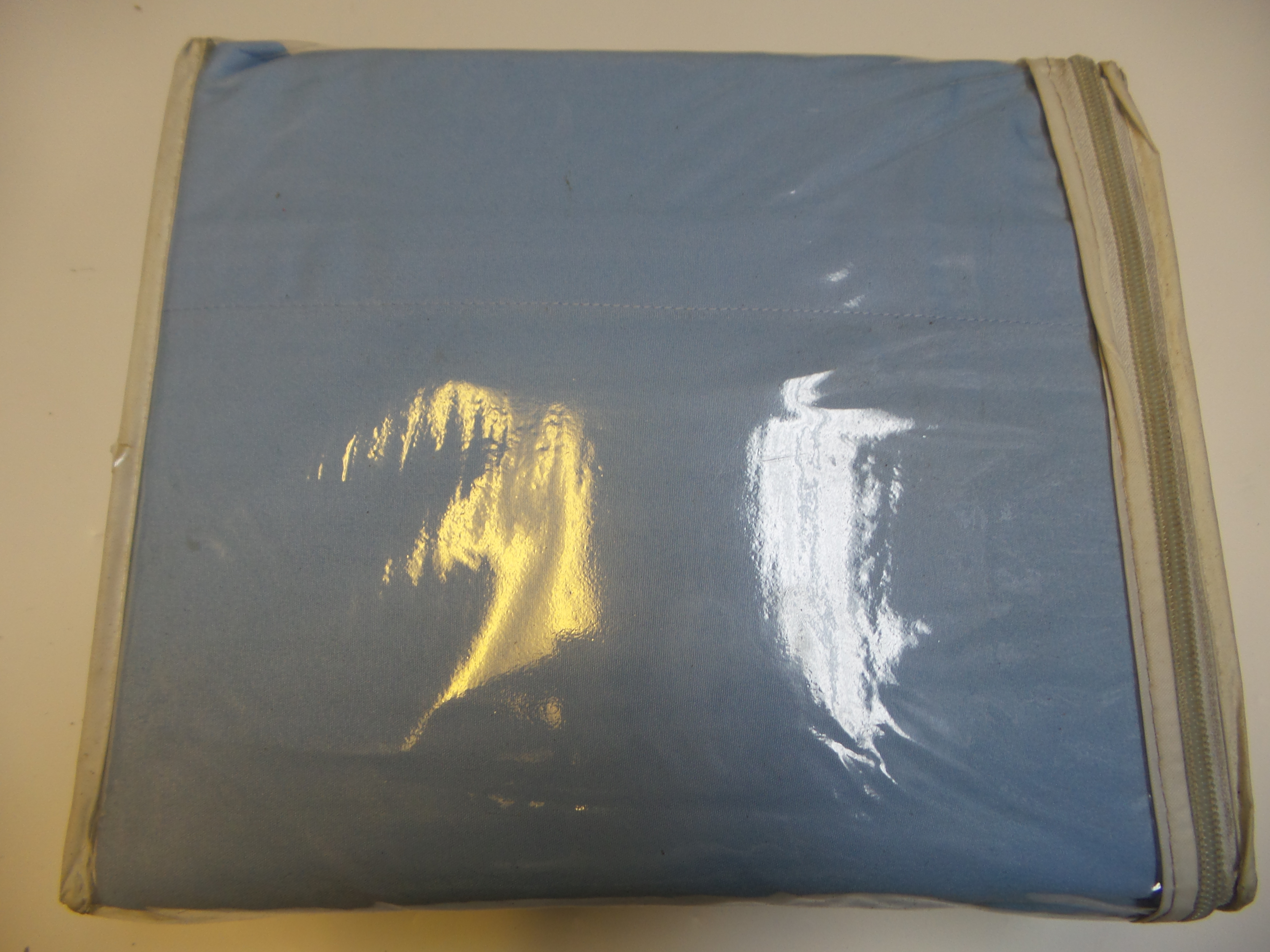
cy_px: 476
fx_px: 844
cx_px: 635
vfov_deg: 58.9
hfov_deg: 73.9
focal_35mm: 23
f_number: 2.8
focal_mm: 4.1
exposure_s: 1/40
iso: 100
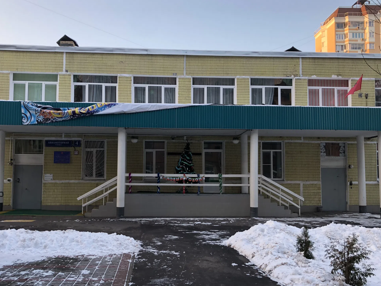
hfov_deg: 52.6
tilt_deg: +4.3
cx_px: 183
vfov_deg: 40.6
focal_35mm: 35
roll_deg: -0.3
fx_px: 385
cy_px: 158
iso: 32
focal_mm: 4
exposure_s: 1/120
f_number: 1.8
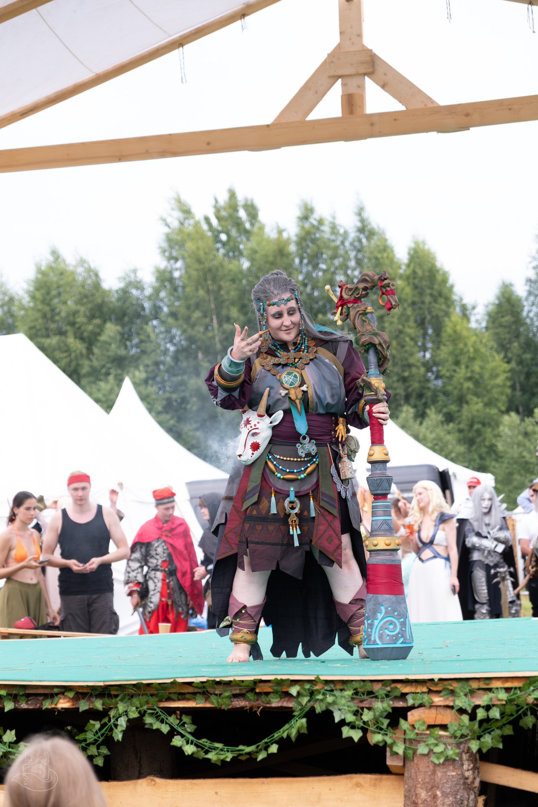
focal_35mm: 83
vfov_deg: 24.5
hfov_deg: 16.5
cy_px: 404
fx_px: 1860
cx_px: 269
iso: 320
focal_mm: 55
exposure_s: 1/800
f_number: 3.6
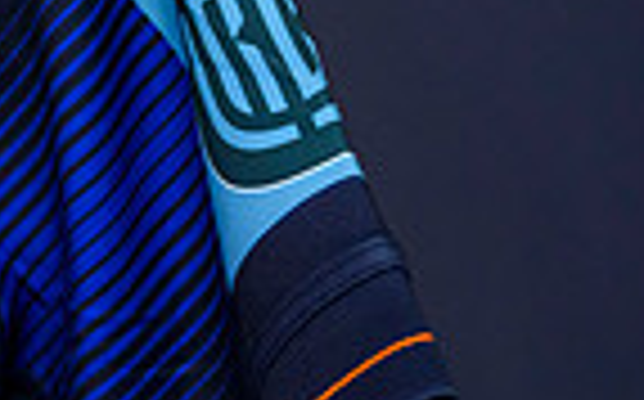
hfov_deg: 5.0
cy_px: -92
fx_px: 7258
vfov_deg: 3.2
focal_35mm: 414
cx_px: -649
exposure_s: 1/125
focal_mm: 100
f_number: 3.5
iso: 3200
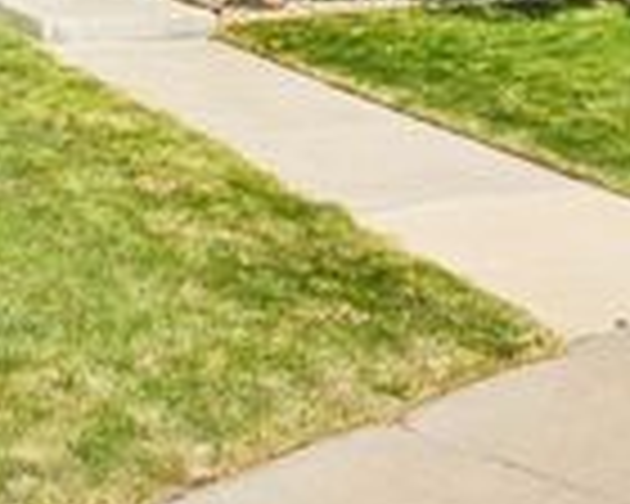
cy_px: -223
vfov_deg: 16.5
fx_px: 1598
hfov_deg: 22.2
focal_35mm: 86
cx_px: 180
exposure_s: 1/1250
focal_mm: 17
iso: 400
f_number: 8
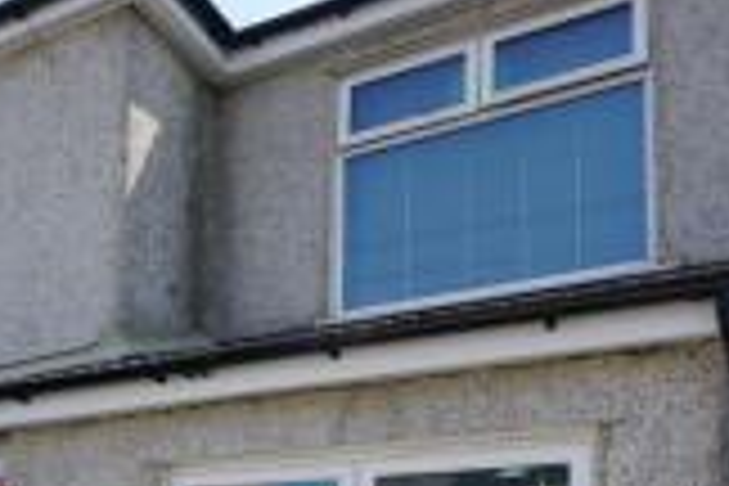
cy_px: 547
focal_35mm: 47
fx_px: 952
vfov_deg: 26.2
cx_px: 162
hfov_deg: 40.4
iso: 100
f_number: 10
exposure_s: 1/80
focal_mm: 16
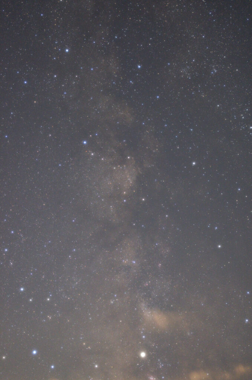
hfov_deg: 25.6
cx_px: 126
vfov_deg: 37.9
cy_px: 190
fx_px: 554
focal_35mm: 52
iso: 800
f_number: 2
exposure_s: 15
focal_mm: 35
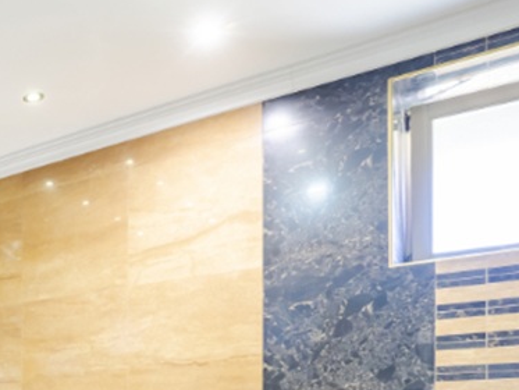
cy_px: 442
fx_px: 675
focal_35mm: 45
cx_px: -157
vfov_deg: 28.8
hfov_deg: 31.9
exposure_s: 1/4
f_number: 4
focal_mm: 7
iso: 400
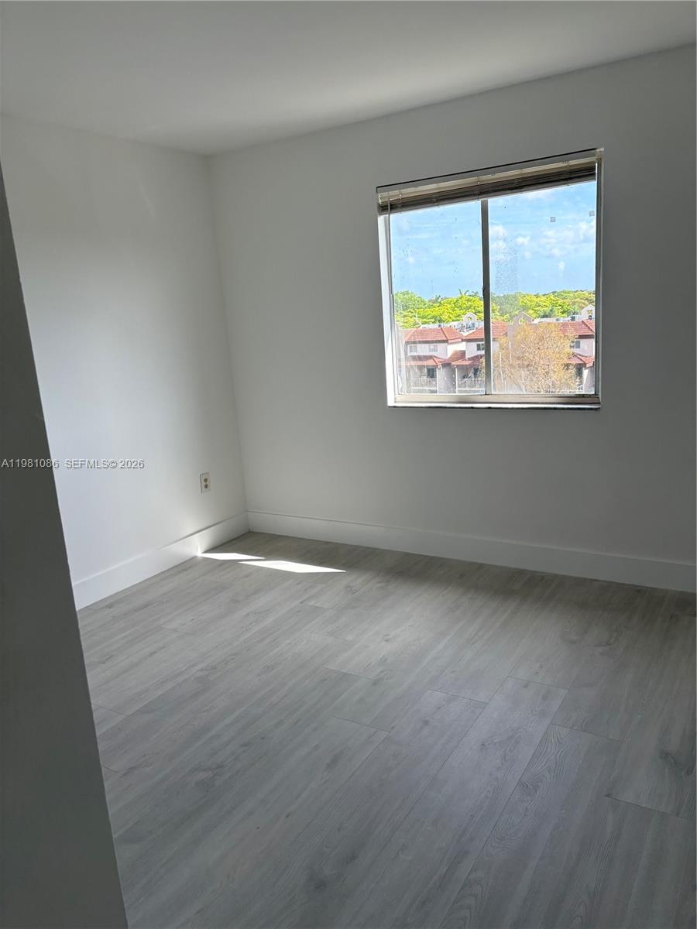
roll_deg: +3.6
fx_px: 698
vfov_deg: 67.3
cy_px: 464
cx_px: 348
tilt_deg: -12.2
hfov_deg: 53.1
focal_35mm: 26
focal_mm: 5.96
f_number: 1.6
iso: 64
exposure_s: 1/945
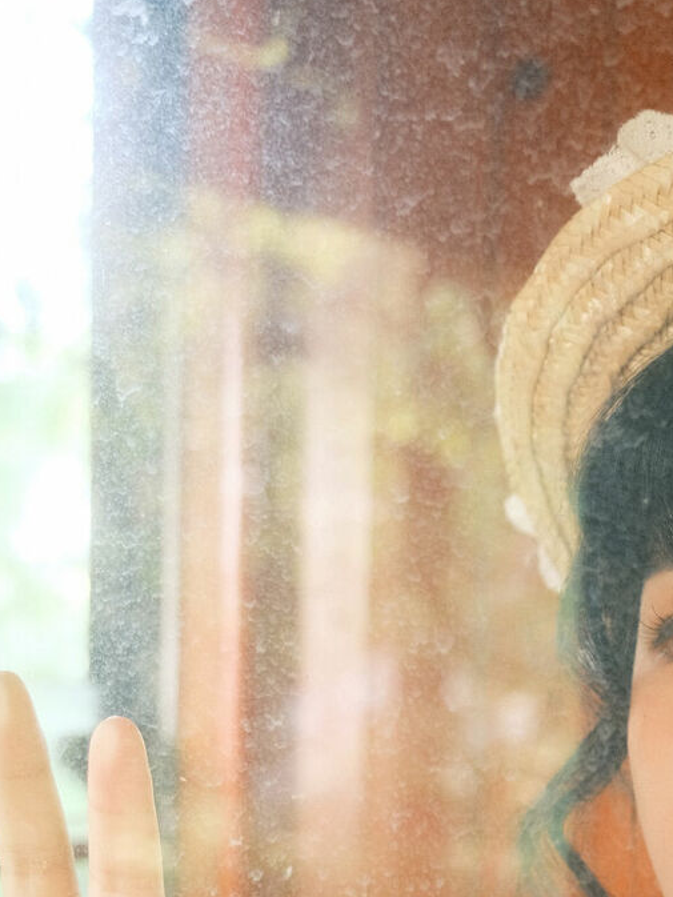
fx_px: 2099
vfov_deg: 23.0
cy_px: 935
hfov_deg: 17.8
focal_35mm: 81
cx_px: 650
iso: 640
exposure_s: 1/30
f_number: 2.8
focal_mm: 24.2
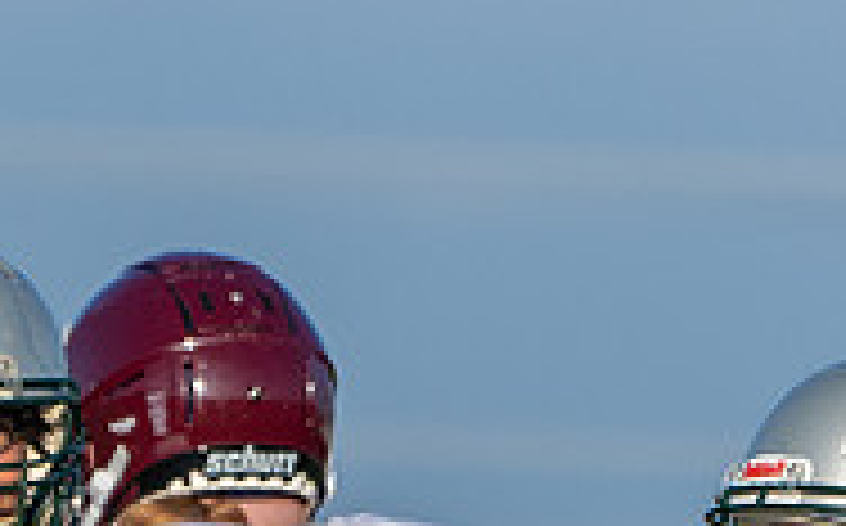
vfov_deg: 0.9
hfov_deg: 1.4
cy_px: 1222
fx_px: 34013
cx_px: 1143
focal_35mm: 1477
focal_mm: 265
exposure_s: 1/1250
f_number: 5.6
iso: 250
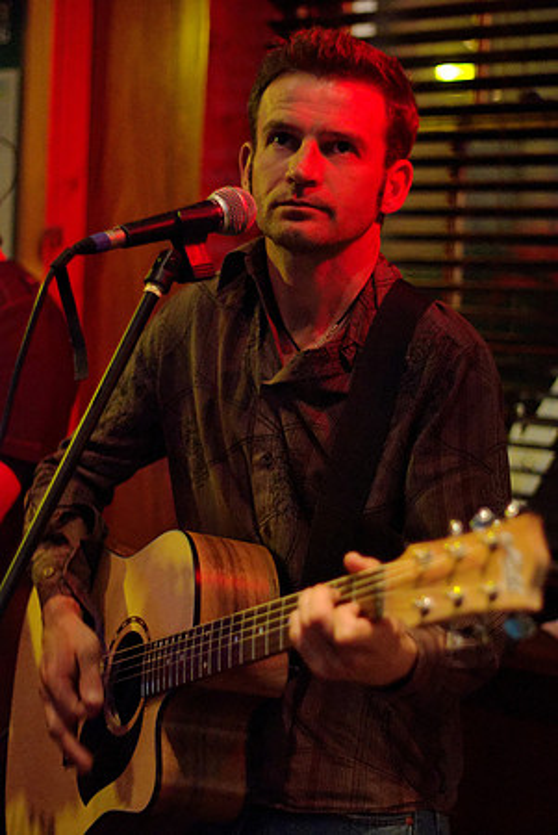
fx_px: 1740
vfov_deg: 27.0
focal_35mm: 75
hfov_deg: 18.2
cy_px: 418
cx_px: 279
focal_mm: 50
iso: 1600
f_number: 1.4
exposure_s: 1/90
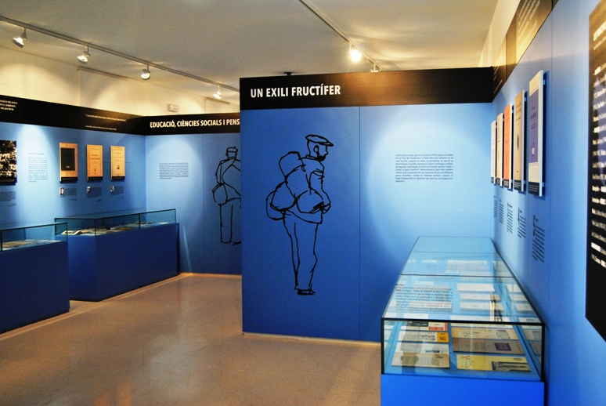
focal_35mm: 36
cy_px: 203
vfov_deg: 37.0
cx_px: 303
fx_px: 607
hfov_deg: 53.1
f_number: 3.8
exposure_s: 1/30
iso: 500
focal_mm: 24
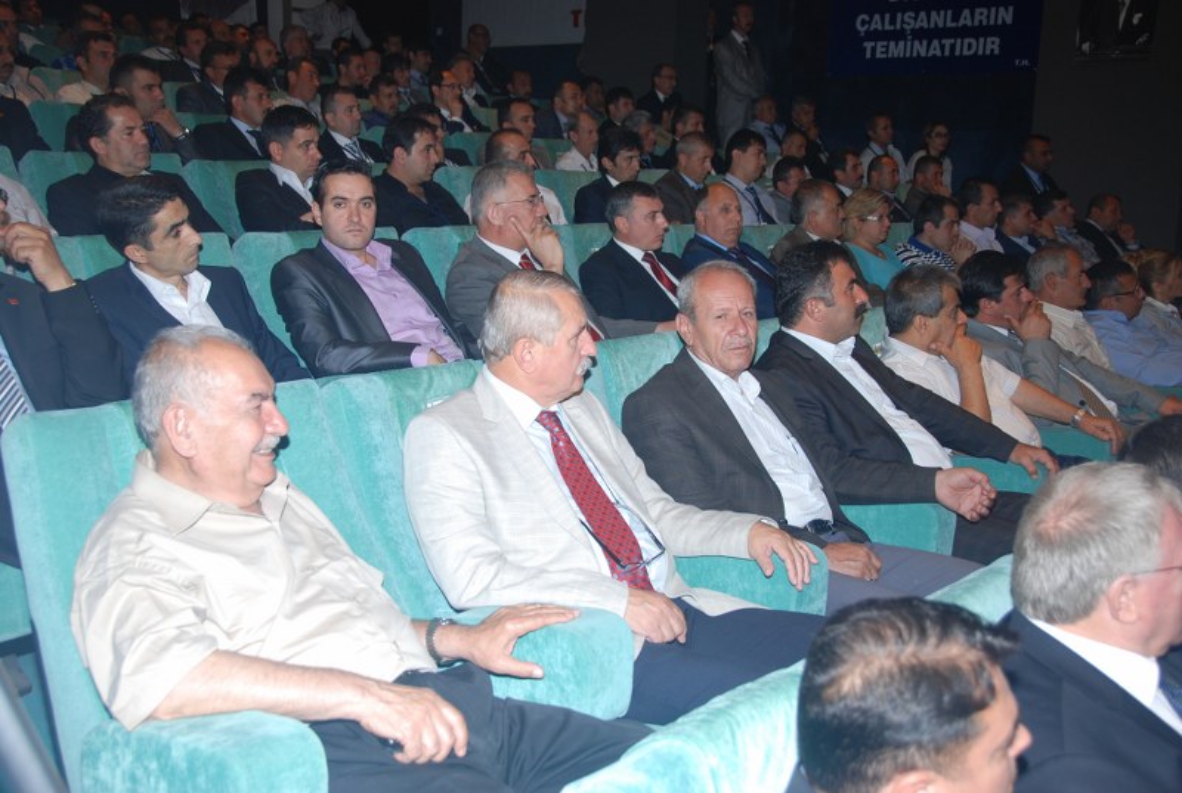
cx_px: 591
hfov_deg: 49.5
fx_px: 1283
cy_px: 396
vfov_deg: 34.4
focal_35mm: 39
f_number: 4
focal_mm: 26
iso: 200
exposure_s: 1/60
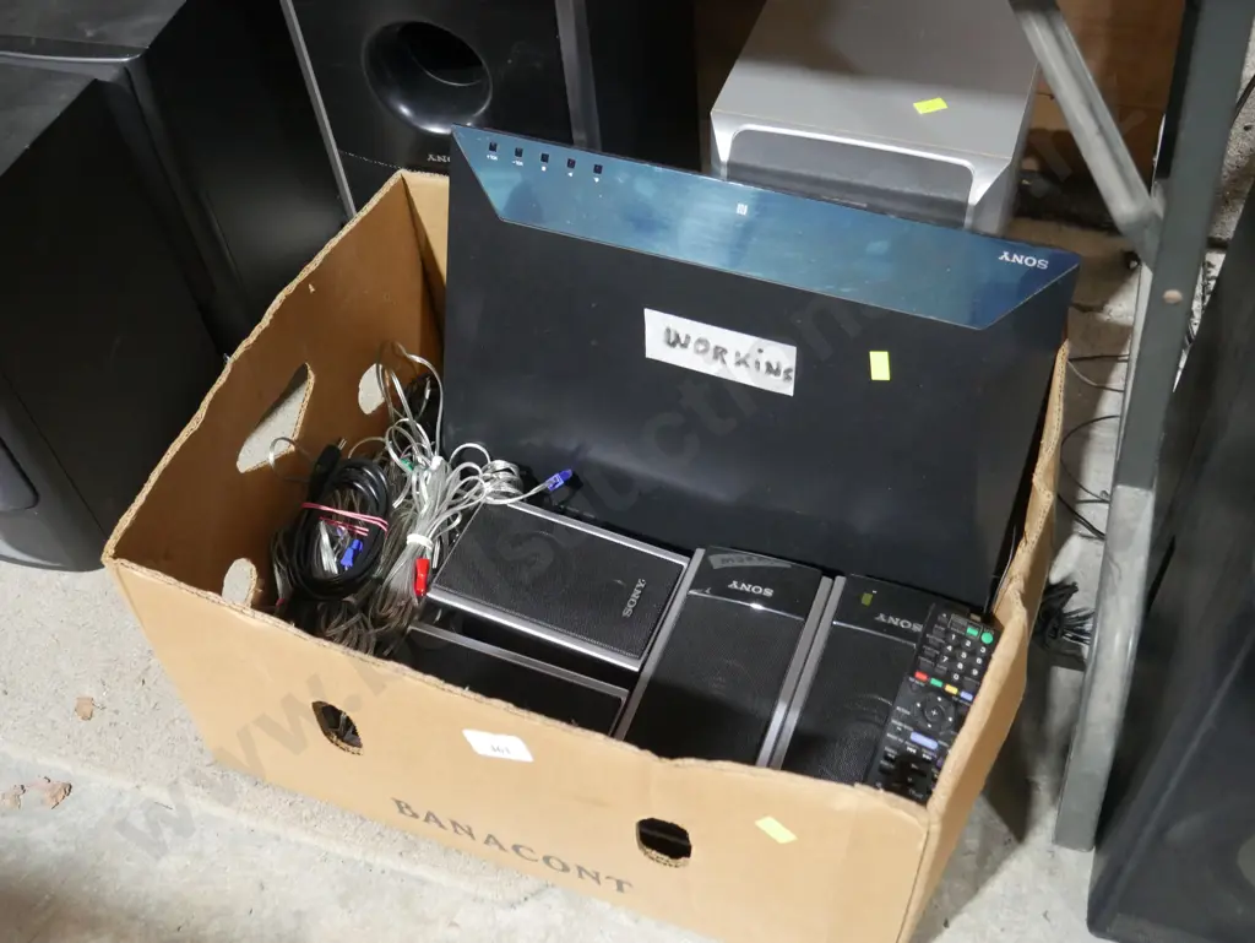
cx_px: 628
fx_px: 1378
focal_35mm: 38
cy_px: 472
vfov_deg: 37.8
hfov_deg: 49.0
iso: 3200
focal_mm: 19
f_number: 4.1
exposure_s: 1/60
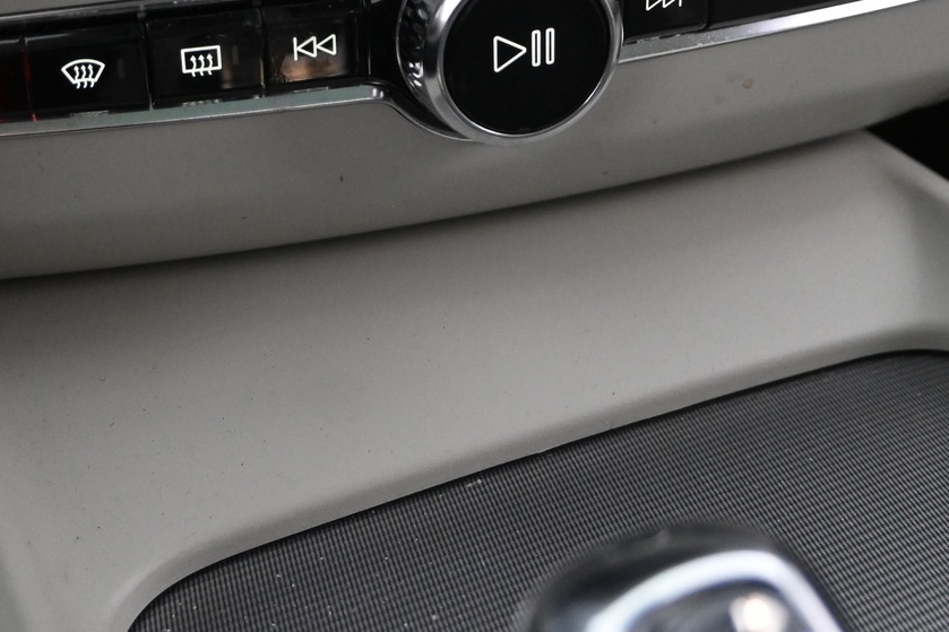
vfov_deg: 23.2
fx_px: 1489
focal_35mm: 56
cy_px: 33
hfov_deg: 35.3
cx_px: 389
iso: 2500
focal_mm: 19.5
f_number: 3.8
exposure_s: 1/25
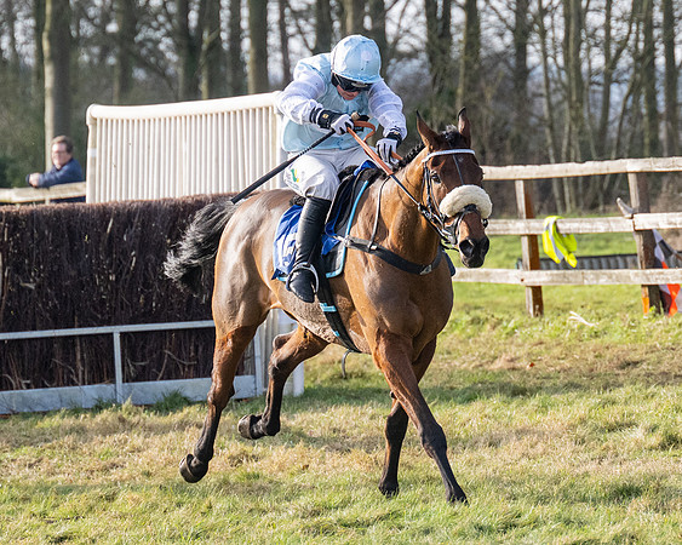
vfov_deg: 4.8
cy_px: 204
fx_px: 6472
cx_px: 225
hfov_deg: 6.0
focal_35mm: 321
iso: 800
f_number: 4
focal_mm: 125
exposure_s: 1/3200
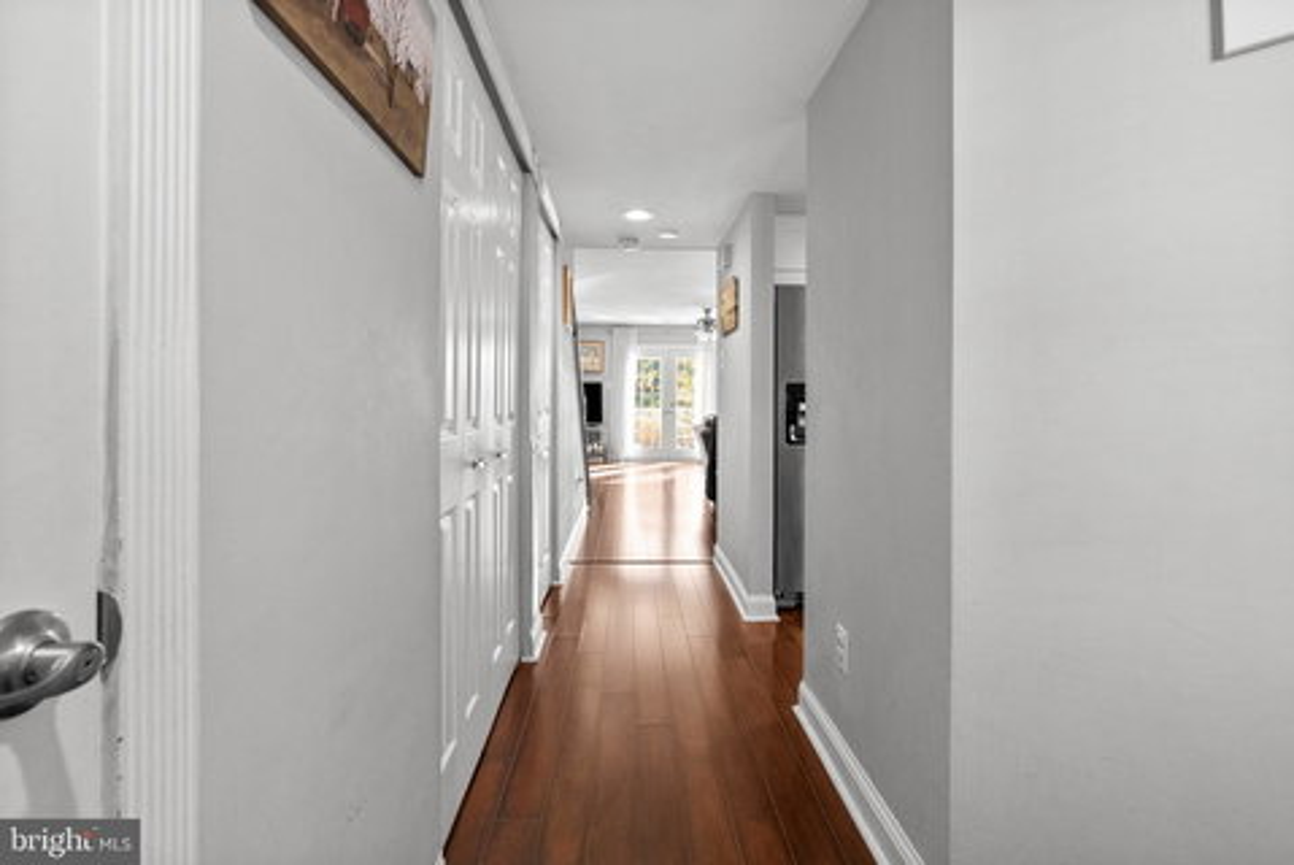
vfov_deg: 73.8
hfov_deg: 96.7
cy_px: 432
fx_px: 575
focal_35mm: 16
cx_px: 647
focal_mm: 16
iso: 2500
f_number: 8
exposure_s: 1/50
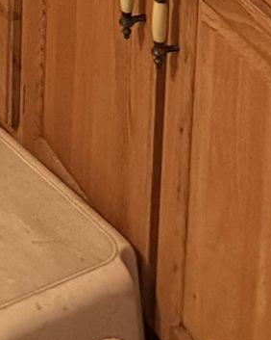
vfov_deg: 10.2
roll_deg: +1.4
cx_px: -308
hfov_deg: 9.3
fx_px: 1535
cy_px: -588
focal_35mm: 153
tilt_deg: -10.1
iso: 800
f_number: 1.78
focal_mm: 6.76
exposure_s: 1/30
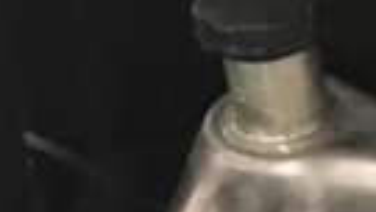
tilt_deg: -33.0
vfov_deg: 4.9
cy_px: 756
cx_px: 602
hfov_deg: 9.0
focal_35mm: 231
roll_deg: -0.9
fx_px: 2304
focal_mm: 3.99
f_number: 1.8
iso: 80
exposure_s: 1/6
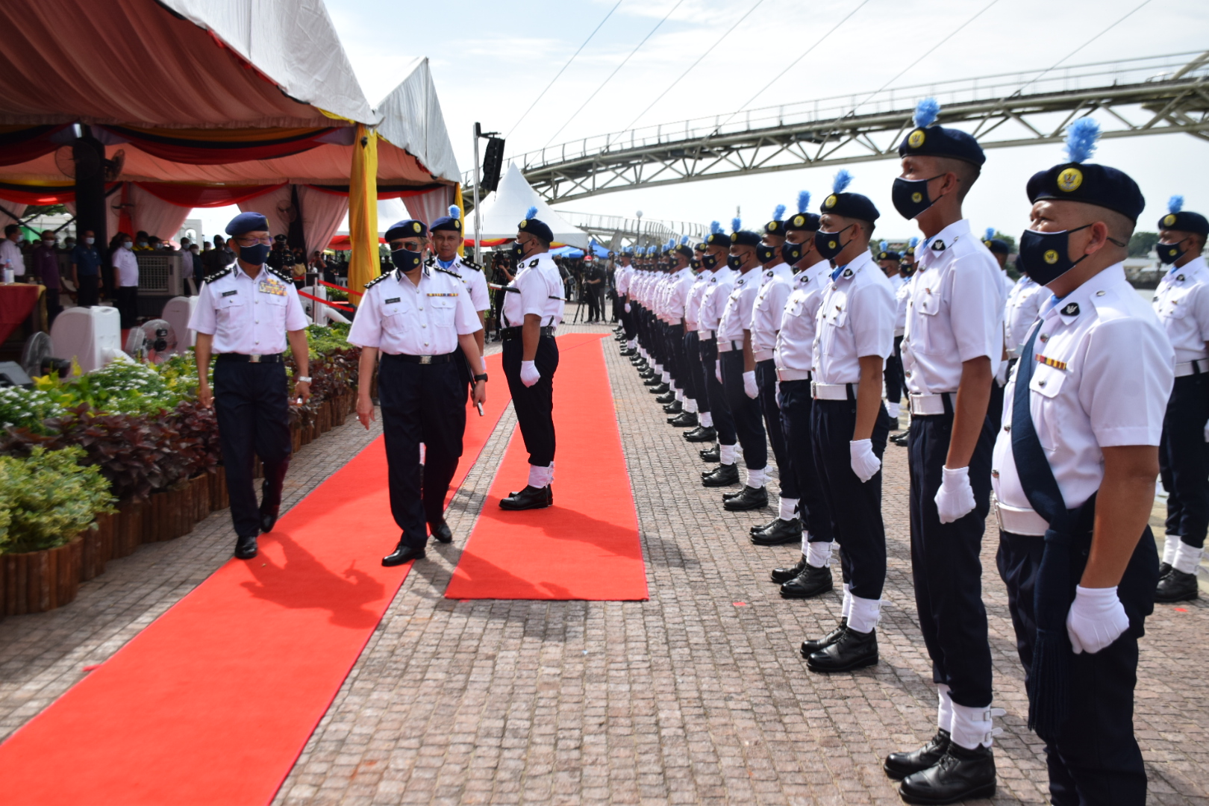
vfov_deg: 36.9
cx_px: 604
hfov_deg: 53.1
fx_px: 1209
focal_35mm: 36
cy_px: 403
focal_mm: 24
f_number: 7.1
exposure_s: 1/1600
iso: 400
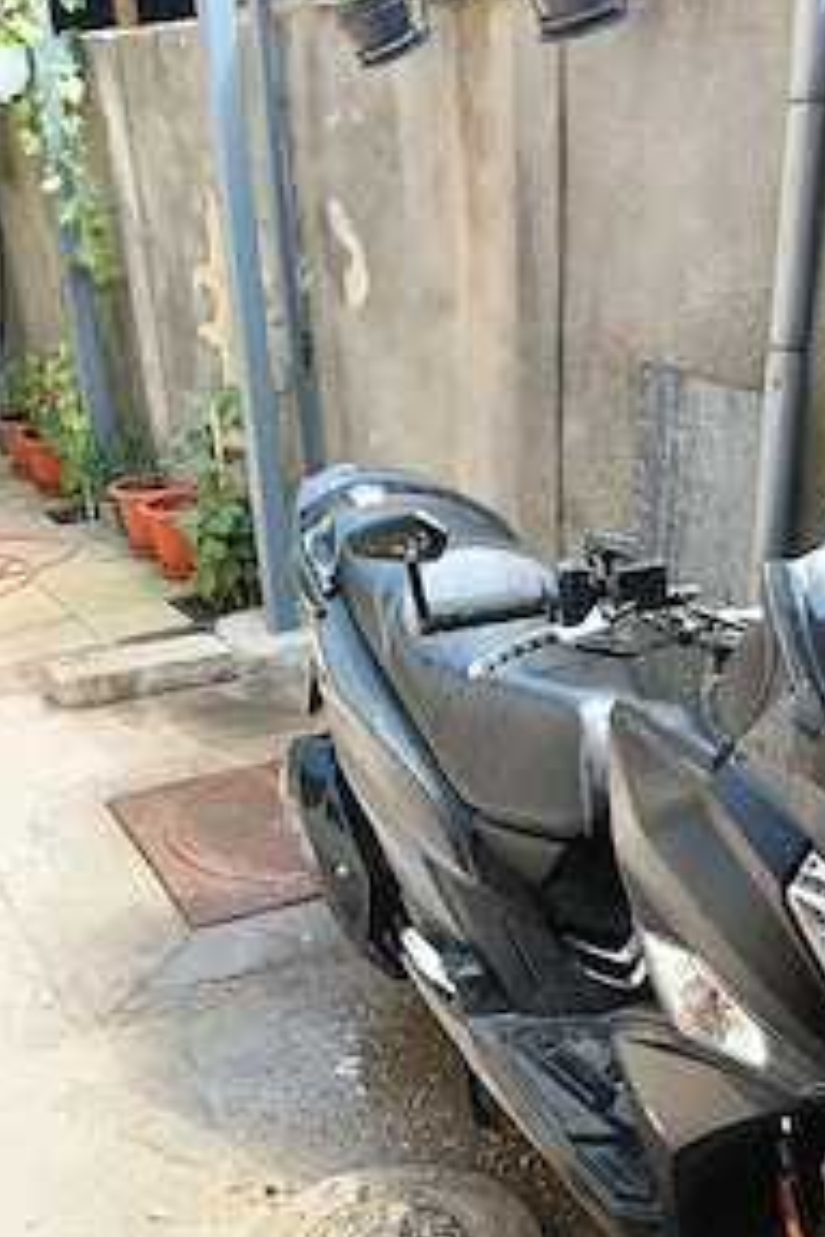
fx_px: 1341
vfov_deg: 48.6
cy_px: 838
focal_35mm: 39
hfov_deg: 33.4
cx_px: 636
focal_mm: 3.98
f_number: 1.8
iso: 100
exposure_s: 1/120
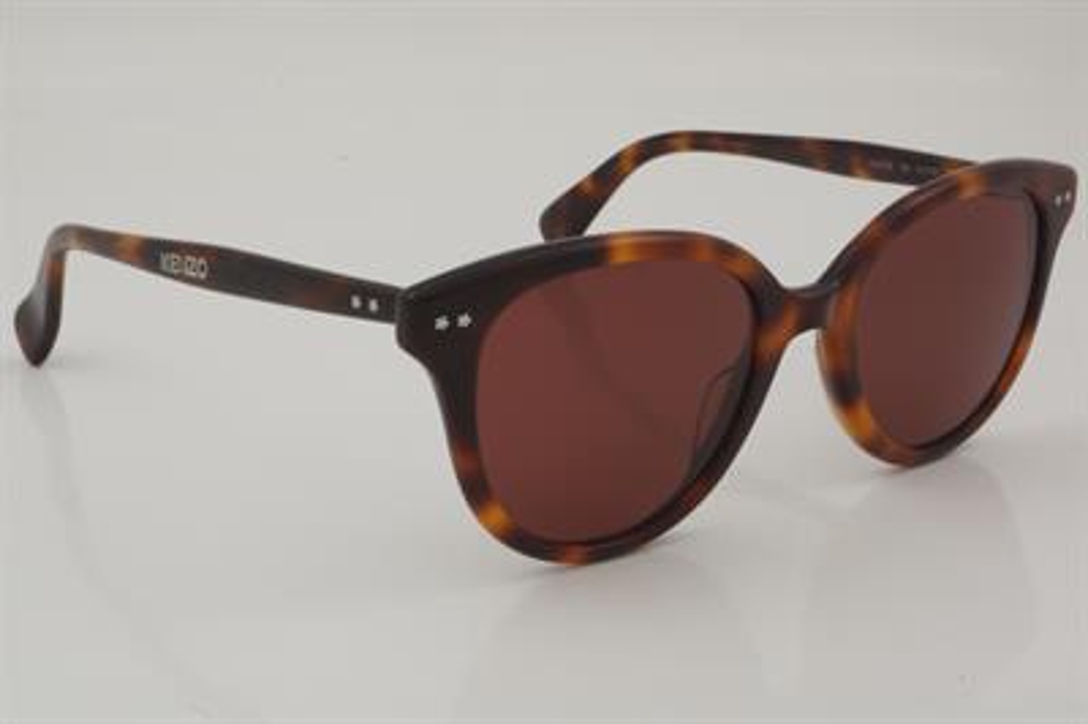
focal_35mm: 75
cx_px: 544
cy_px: 362
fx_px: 2265
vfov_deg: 18.2
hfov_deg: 27.0
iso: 100
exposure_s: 1/3
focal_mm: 50
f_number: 32
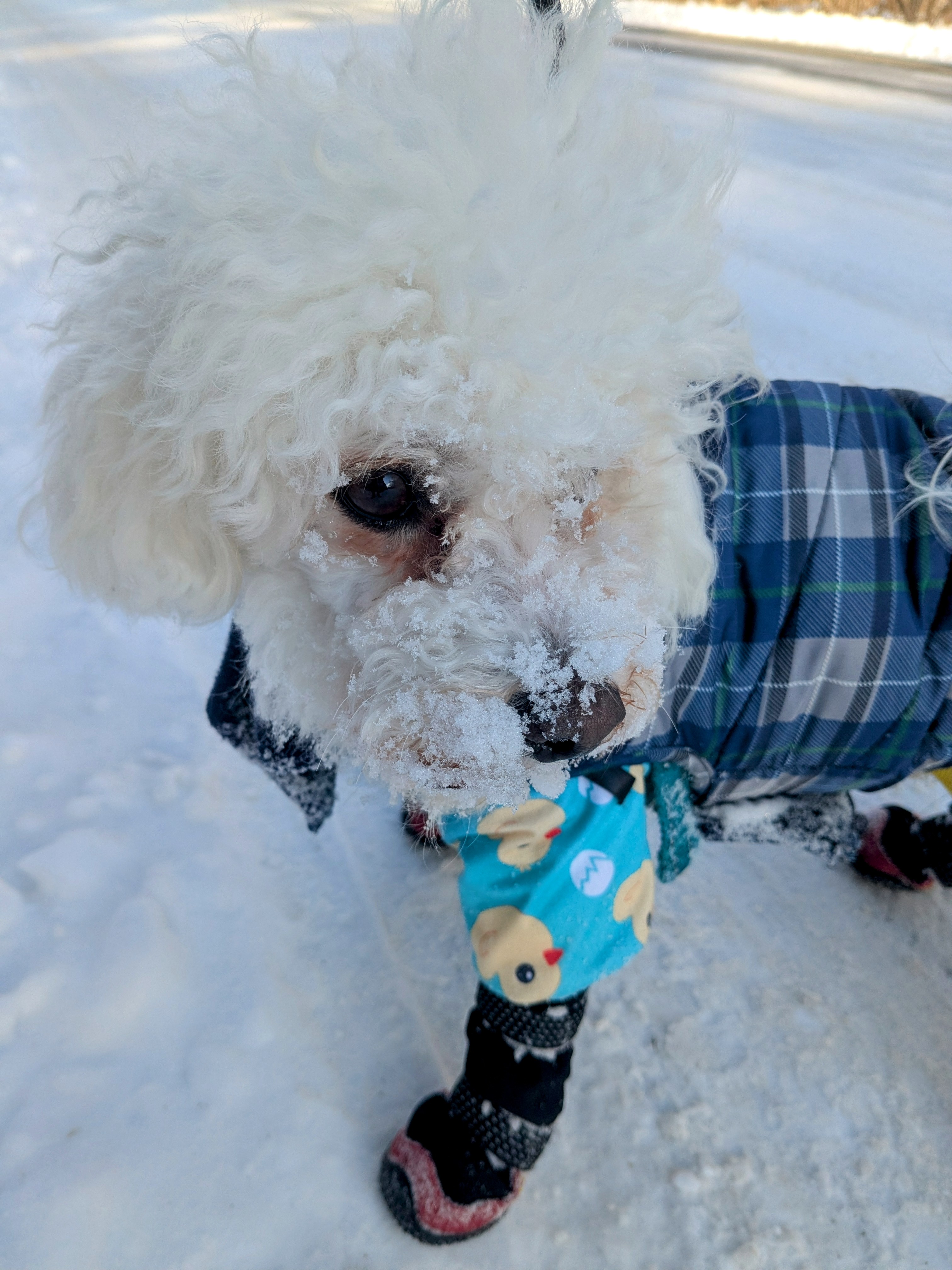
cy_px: 635
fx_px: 990
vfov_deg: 65.3
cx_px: 476
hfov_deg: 51.4
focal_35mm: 27
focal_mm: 4.38
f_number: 1.73
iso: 35
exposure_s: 1/520
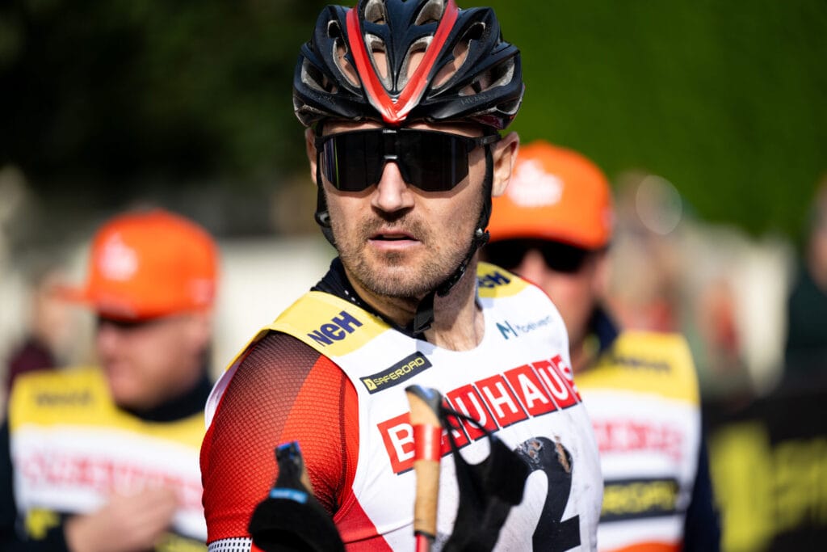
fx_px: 4595
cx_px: 414
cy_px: 276
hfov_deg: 10.3
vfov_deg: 6.9
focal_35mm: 200
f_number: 2.8
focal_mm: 200
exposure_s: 1/2000
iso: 200
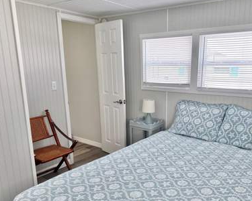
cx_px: 159
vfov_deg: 48.4
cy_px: 115
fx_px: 224
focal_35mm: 30
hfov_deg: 58.0
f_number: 1.78
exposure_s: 1/239
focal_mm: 6.76
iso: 200
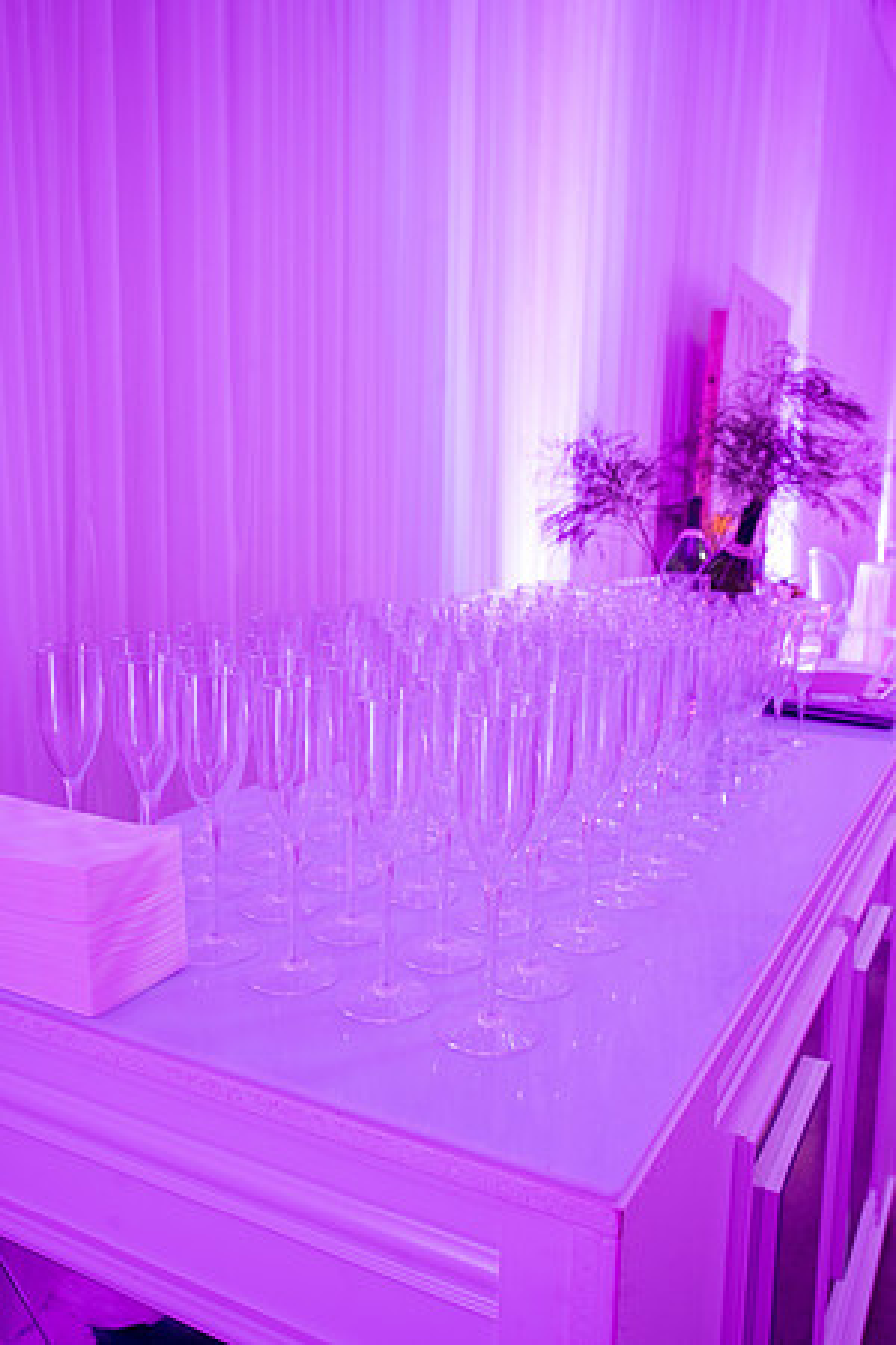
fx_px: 1157
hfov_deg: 42.3
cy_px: 672
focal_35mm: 31
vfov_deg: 60.3
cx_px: 448
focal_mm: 31
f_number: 5.6
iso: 400
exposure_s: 1/2
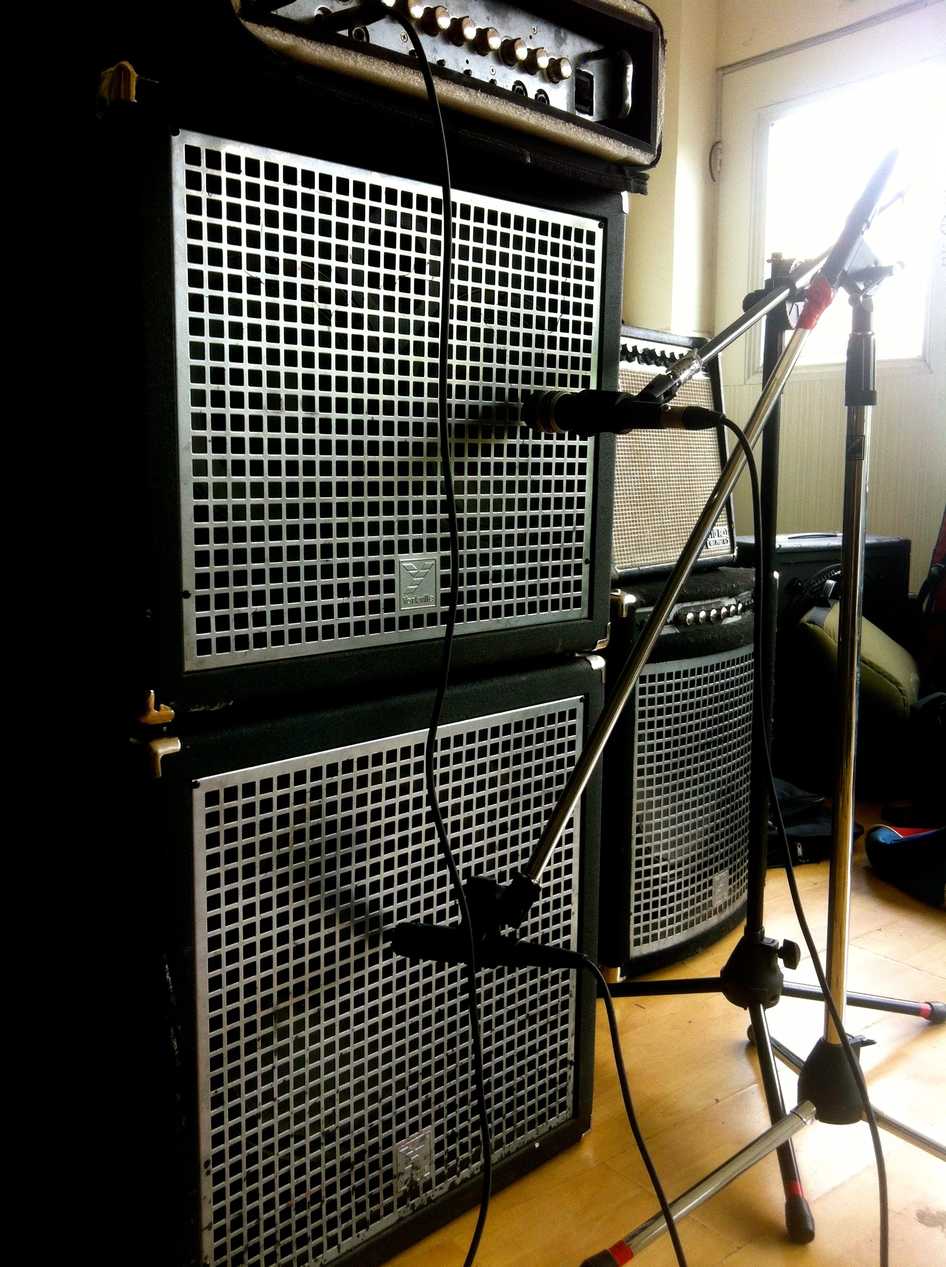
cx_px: 473
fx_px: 1279
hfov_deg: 40.6
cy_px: 634
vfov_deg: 52.7
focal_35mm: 35
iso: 80
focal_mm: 3.85
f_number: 2.8
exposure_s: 1/60
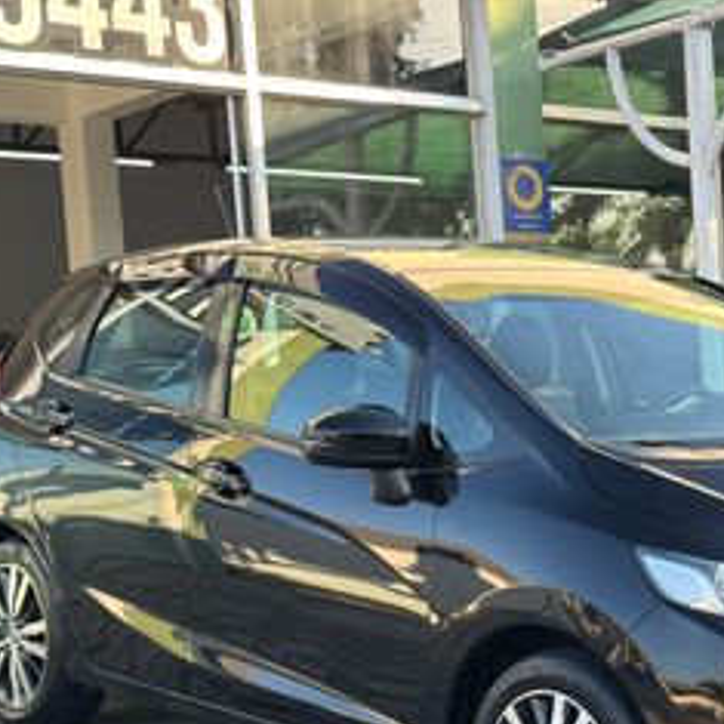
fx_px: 2011
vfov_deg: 20.3
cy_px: 542
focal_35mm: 85
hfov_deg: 20.1
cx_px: 601
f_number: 1.78
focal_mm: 6.76
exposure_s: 1/290
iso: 64
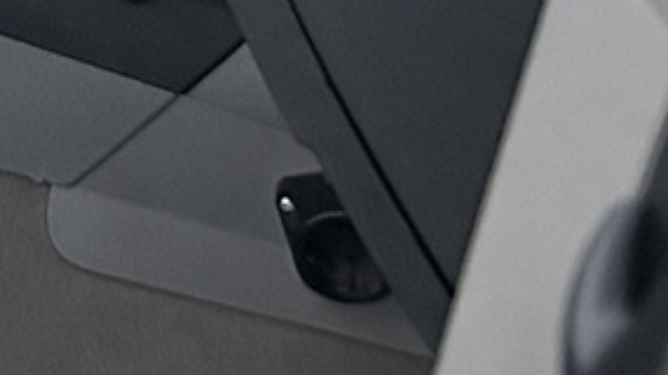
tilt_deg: -12.9
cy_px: -558
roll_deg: -3.2
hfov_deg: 12.4
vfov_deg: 7.8
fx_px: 2532
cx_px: -858
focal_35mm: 143
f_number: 1.5
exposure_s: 1/33
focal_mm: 5.7
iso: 500
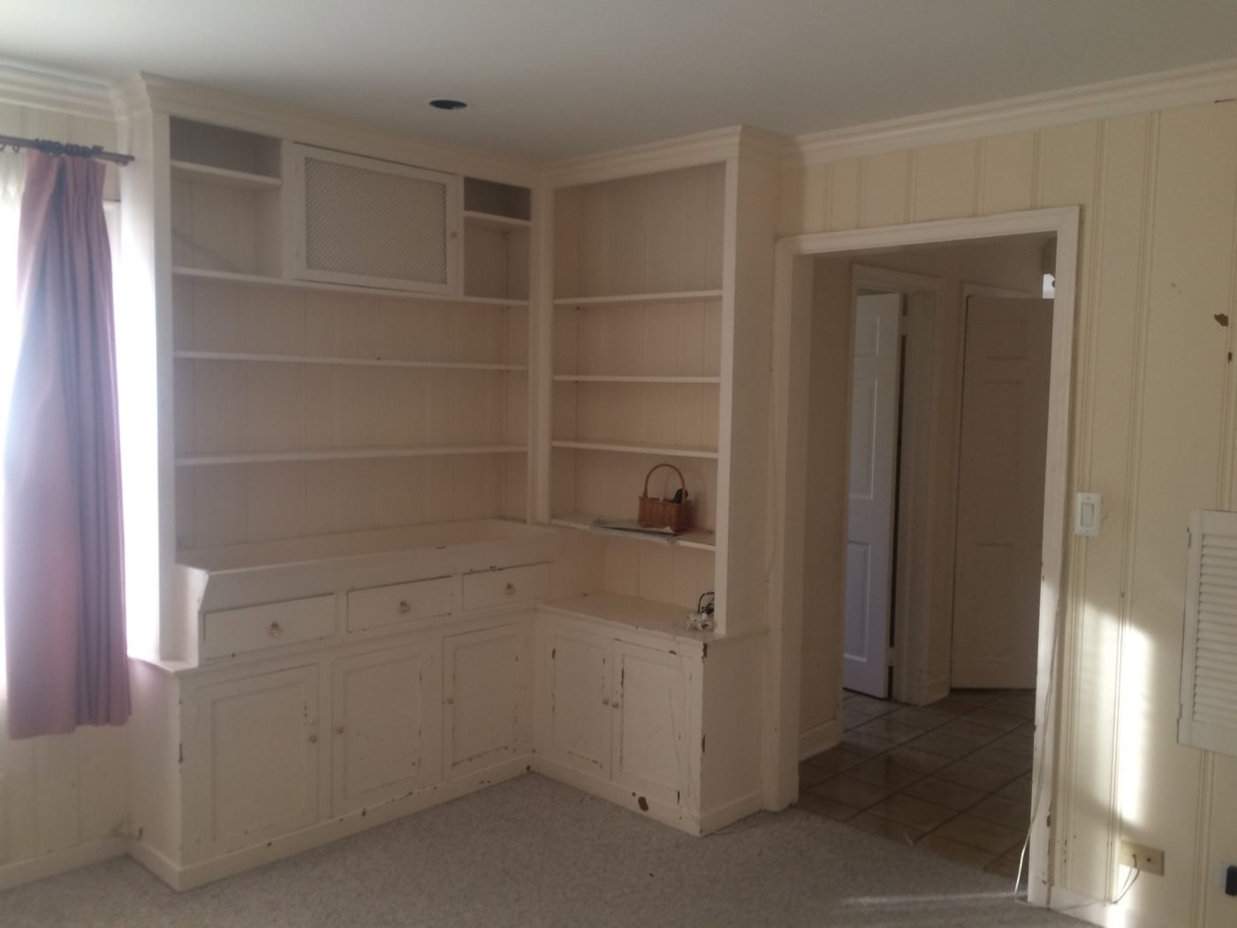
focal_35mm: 29
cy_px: 464
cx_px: 618
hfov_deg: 61.7
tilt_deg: -3.9
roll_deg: +0.3
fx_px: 1036
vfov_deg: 48.2
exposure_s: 1/30
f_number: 2.2
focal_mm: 4.15
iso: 80
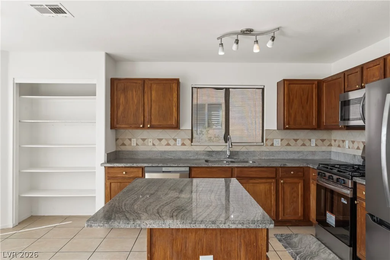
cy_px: 130
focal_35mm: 26
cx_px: 195
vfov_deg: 49.6
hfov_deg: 69.4
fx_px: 282
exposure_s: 1/50
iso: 400
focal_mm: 26
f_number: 8
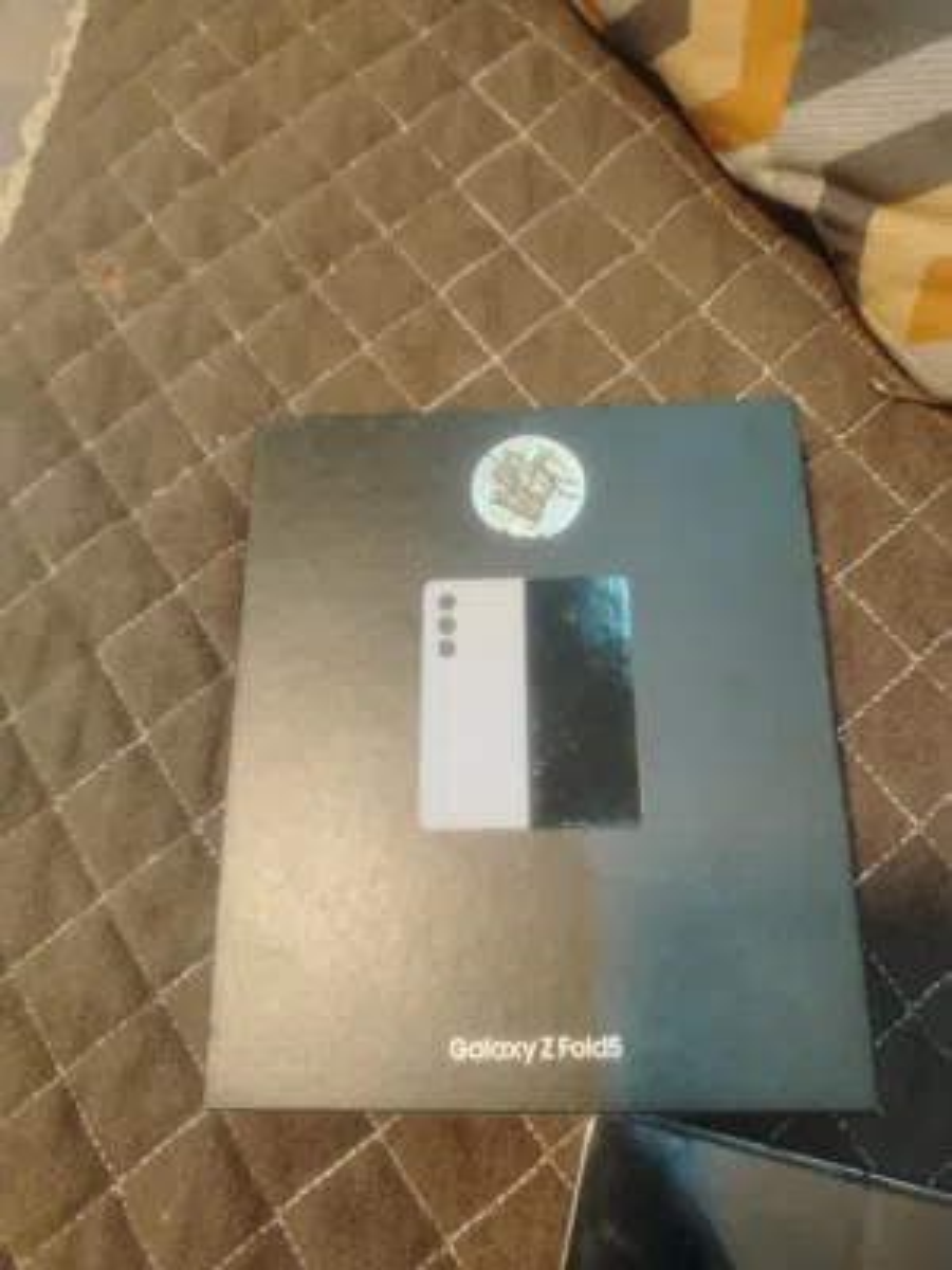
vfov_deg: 71.6
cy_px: 635
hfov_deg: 56.8
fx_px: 880
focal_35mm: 24
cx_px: 476
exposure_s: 1/30
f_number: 1.75
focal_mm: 5.25
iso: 1347
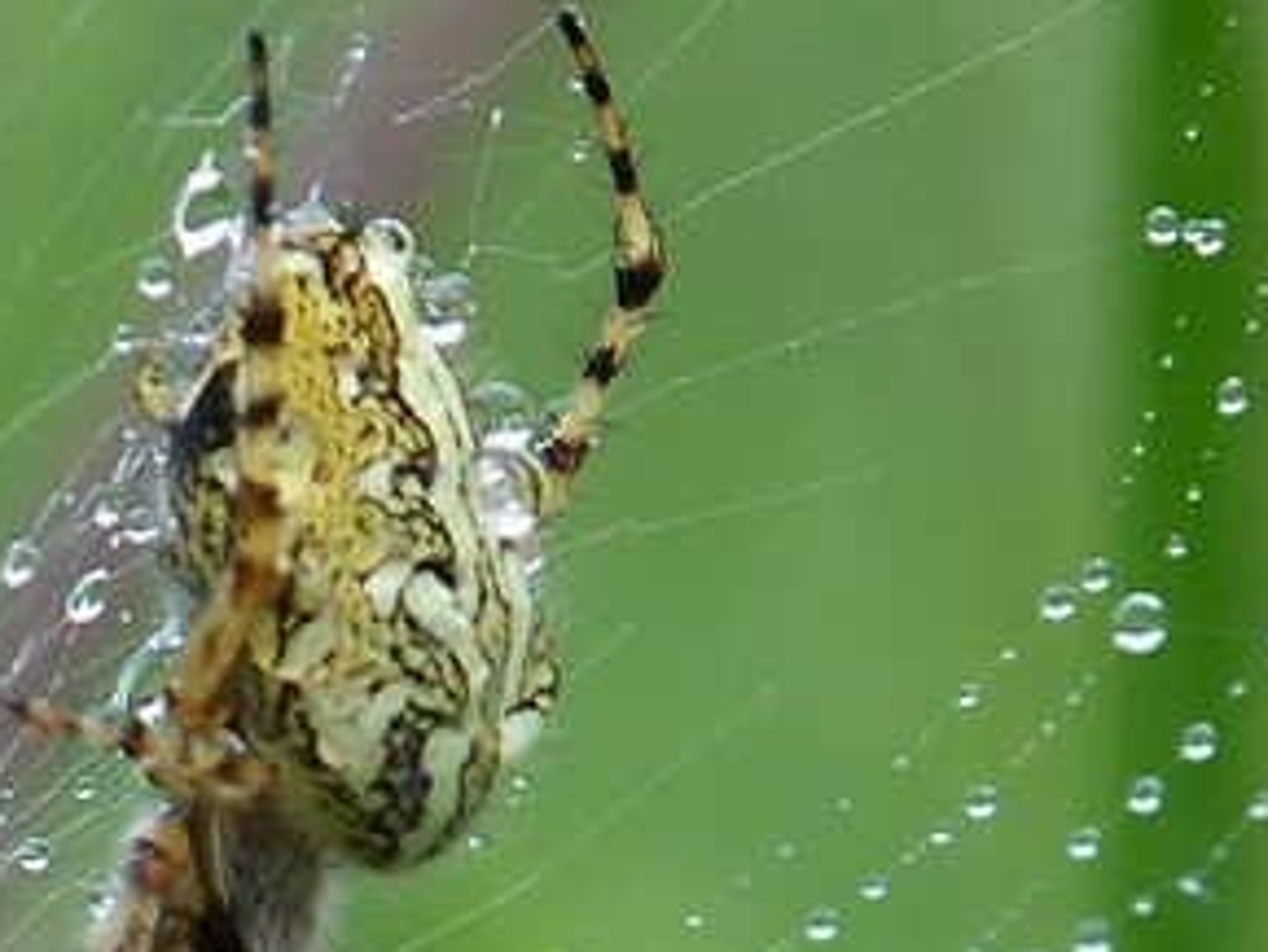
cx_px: 305
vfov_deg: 1.5
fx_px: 37525
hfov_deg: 1.9
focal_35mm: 1024
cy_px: 763
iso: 80
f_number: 4.5
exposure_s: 1/80
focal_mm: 57.7
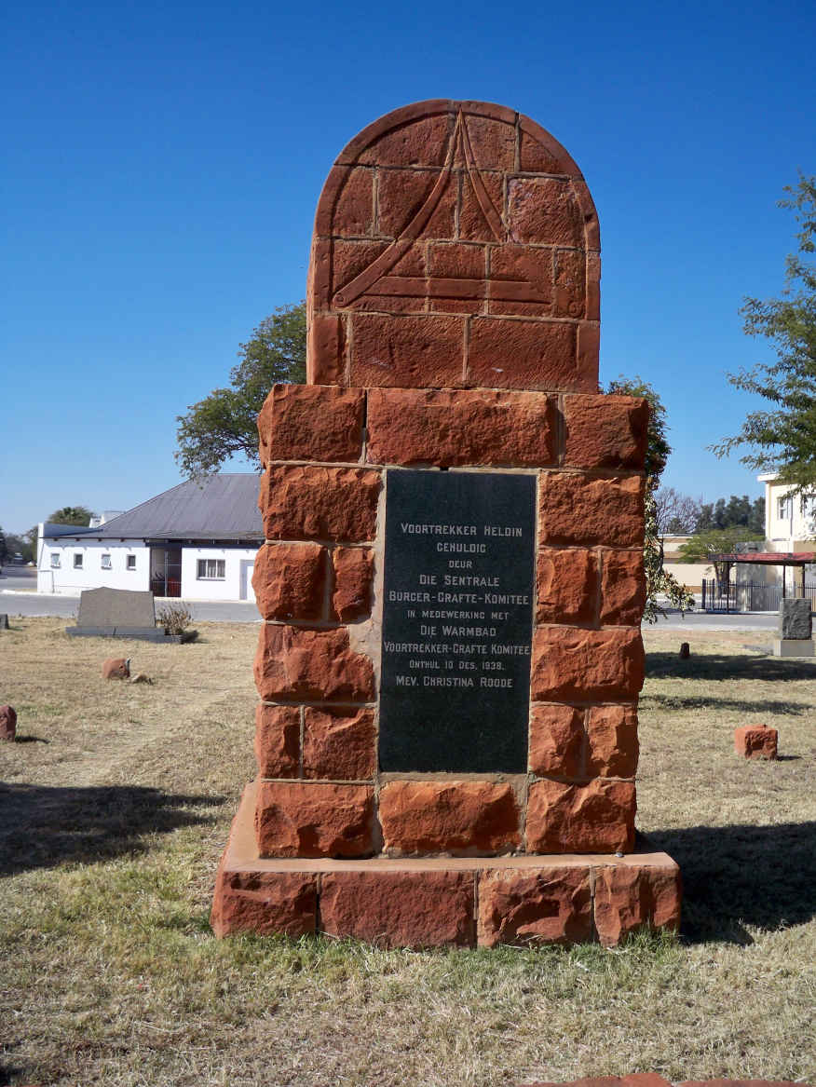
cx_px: 408
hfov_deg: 40.7
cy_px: 544
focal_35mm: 35
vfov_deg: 52.6
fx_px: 1099
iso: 80
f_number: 4.7
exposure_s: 1/400
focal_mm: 6.3
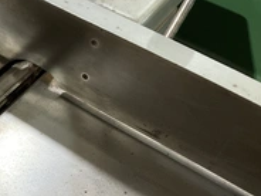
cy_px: 148
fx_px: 475
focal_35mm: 63
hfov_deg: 28.9
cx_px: 6
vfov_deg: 23.1
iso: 320
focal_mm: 3
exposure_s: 1/48
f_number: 1.8
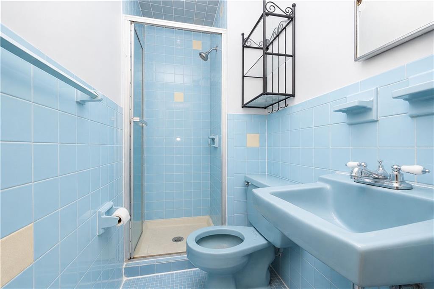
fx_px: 181
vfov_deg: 77.3
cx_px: 217
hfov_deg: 100.4
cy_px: 144
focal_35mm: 15
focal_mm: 10
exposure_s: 1/60
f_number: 7.1
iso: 2000
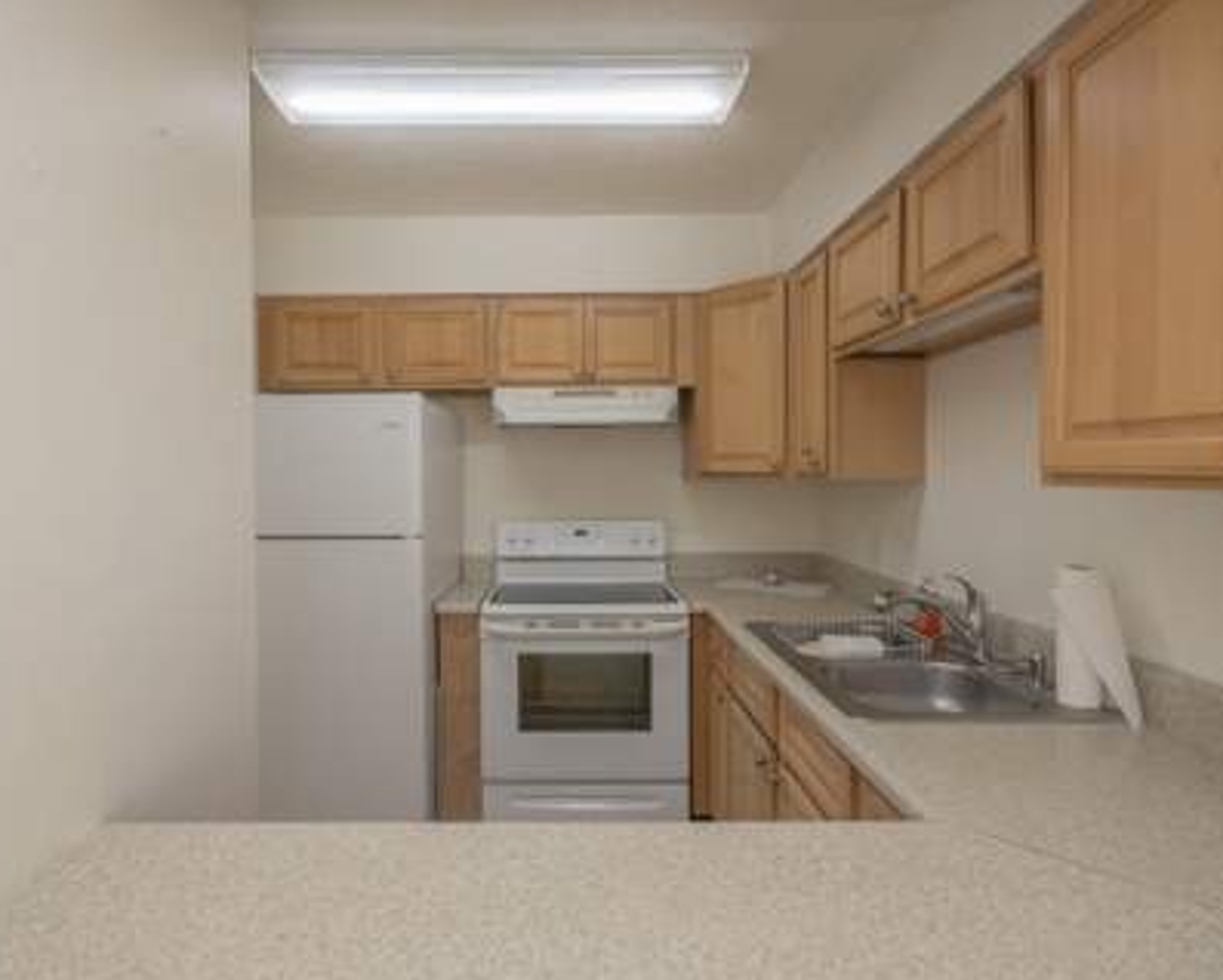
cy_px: 490
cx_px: 555
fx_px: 616
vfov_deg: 77.0
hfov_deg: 89.4
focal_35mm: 17
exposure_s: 1/50
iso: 1000
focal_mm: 10
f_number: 10
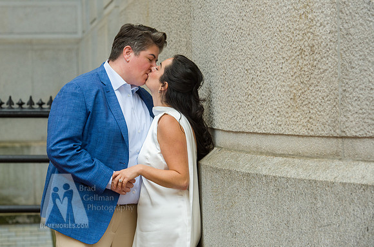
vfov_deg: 10.7
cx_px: 163
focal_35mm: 127
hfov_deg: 16.2
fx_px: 1313
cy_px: 112
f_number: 5
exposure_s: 1/320
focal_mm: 112
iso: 800
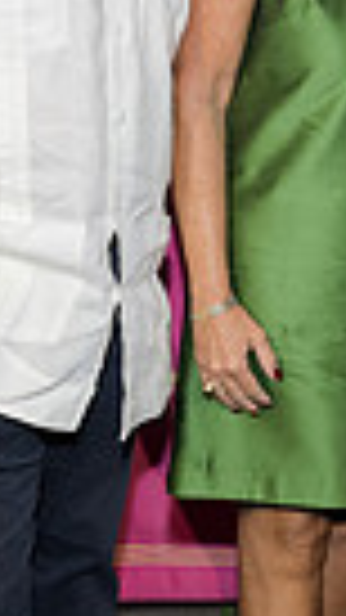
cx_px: 549
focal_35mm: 112
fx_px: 1828
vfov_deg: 19.1
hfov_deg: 10.4
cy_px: 200
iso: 800
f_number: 4.5
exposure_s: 1/125
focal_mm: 24
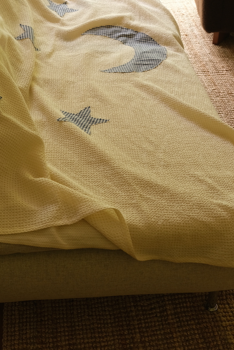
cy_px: 66
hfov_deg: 25.9
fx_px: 507
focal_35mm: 52
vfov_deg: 36.8
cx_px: 83
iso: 160
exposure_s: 1/38
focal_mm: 18
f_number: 2.8
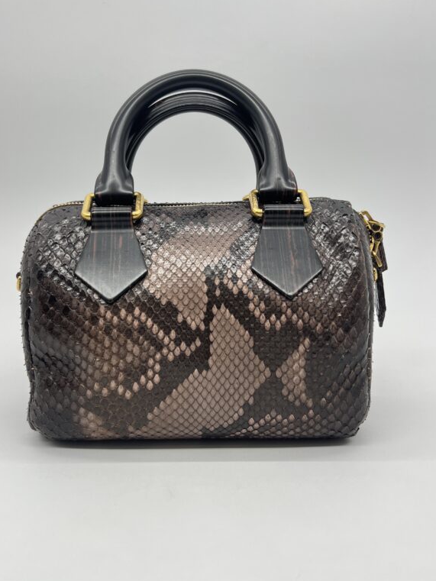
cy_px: 286
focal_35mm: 35
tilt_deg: -11.2
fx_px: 588
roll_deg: -0.6
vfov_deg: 52.6
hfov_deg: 40.7
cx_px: 193
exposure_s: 1/100
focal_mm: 5.7
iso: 32
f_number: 1.5
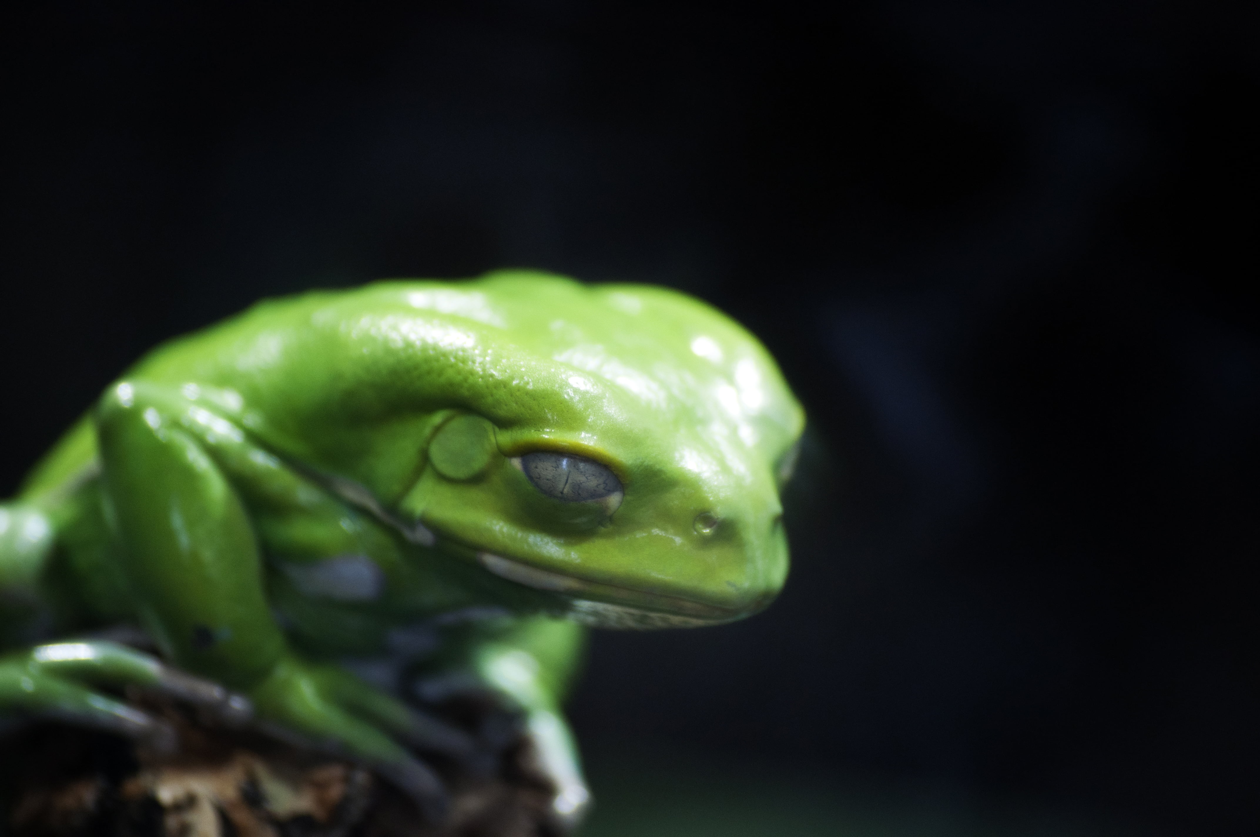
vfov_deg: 4.7
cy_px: 418
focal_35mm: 292
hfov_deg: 7.1
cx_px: 630
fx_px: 10225
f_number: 5
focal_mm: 195
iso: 1250
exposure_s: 1/125
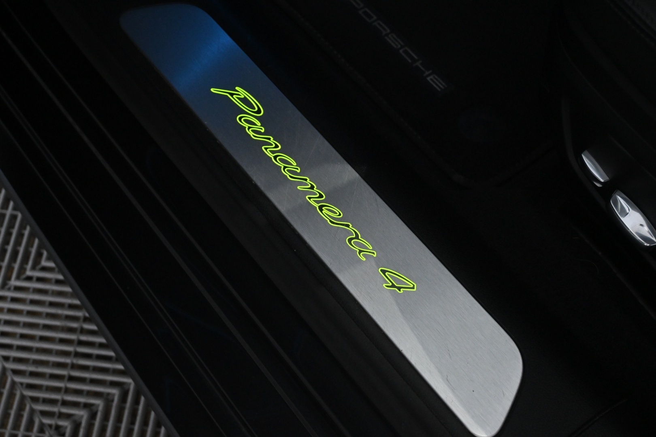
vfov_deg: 24.4
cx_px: 328
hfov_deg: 35.9
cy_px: 218
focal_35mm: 56
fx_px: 1011
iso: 3600
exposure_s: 1/60
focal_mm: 37
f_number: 5.3
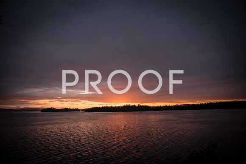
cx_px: 123
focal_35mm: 24
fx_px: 164
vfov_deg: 53.2
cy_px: 82
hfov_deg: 73.7
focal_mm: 24
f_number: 2.8
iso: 100
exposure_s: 1/250
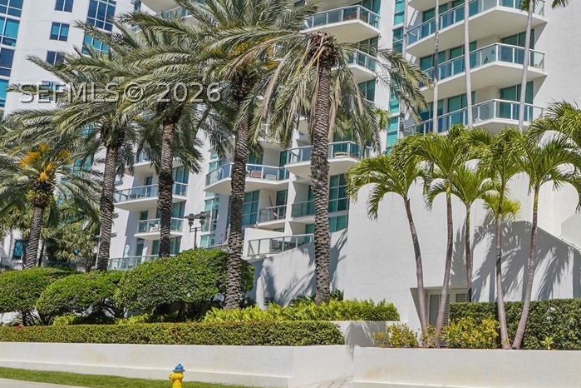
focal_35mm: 34
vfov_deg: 37.8
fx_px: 549
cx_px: 548
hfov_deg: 48.4
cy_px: 91
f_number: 14
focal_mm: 14
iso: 100
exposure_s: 1/80
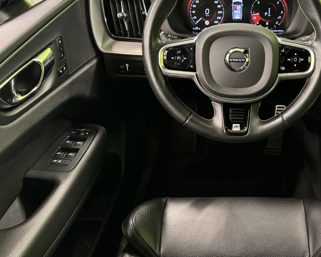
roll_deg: +0.4
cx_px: 236
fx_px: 333
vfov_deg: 42.1
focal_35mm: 35
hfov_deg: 49.7
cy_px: 108
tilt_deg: -35.3
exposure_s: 1/33
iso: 1000
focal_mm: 6.76
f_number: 1.78
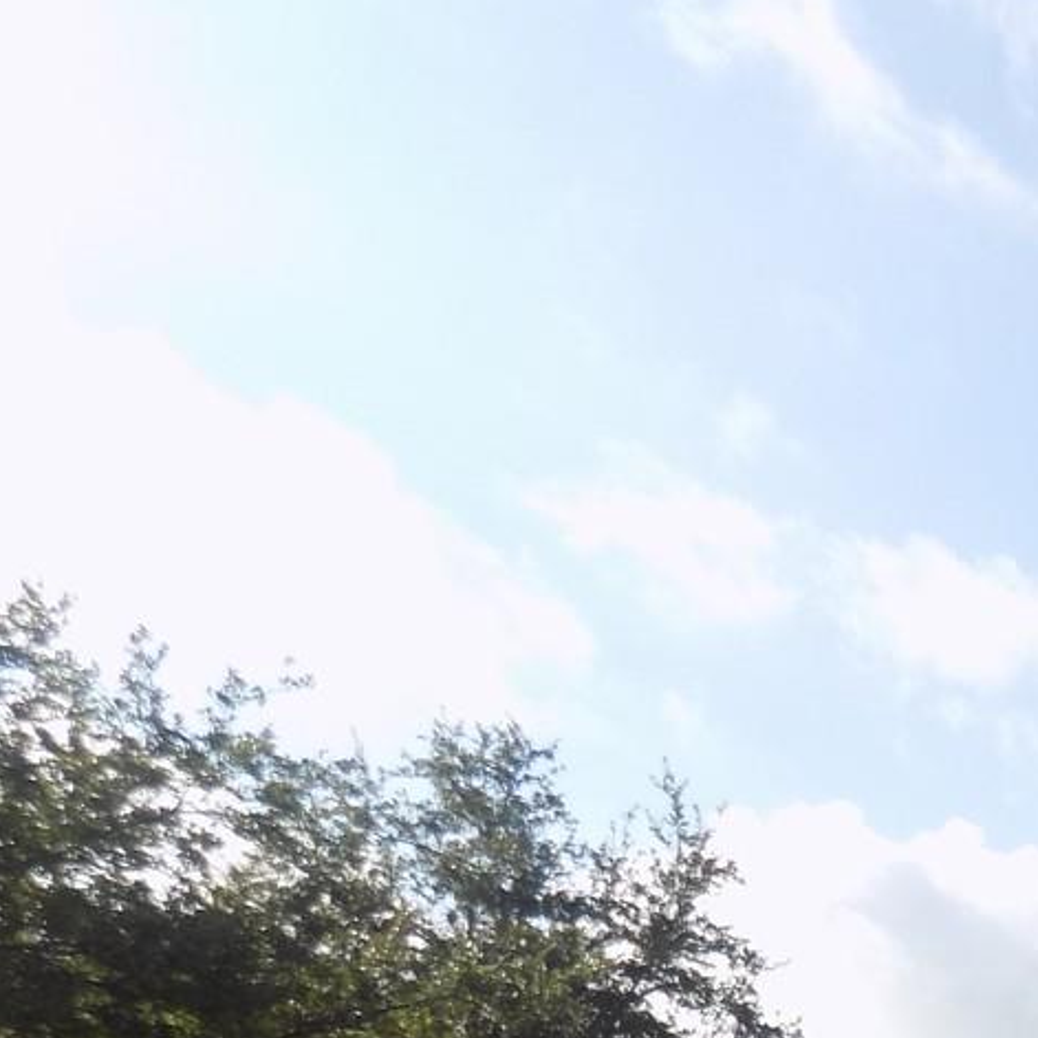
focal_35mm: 69
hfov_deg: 21.6
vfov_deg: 22.8
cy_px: 1267
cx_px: 1474
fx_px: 2341
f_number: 3.1
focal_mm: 4
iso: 80
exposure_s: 1/800
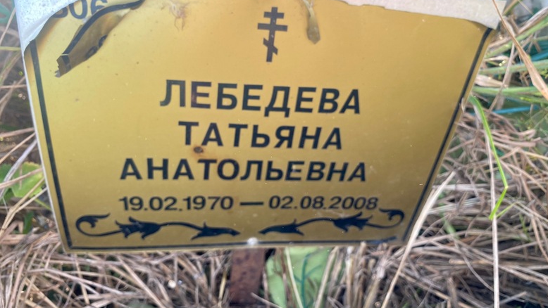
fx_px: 407
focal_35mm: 28
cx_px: 281
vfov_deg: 41.5
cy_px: 155
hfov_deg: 67.9
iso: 50
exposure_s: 1/122
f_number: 1.8
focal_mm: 4.25
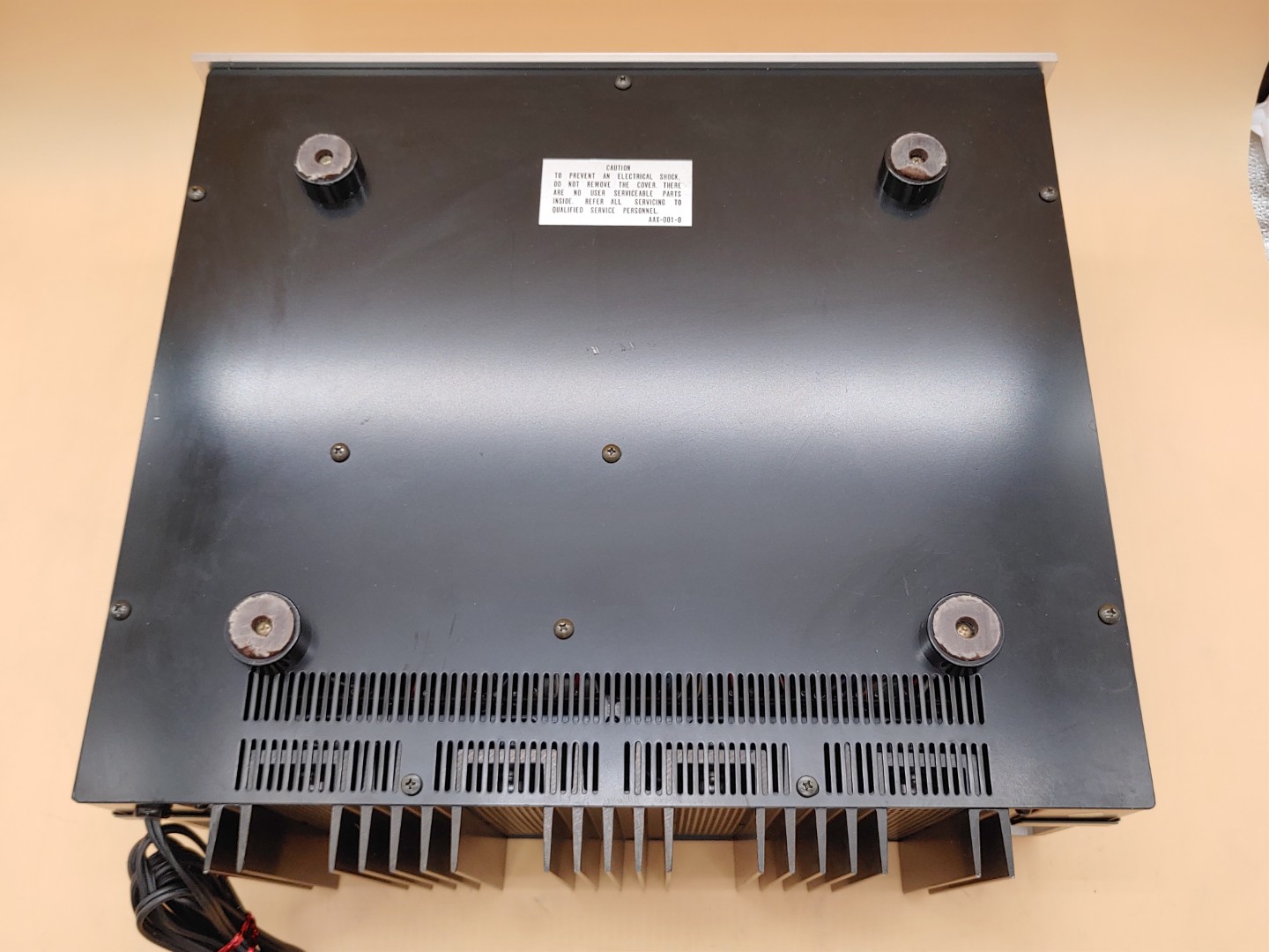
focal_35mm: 31
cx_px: 634
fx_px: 1136
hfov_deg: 58.4
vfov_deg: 45.4
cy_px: 476
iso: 50
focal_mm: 4.36
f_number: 1.8
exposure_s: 1/85
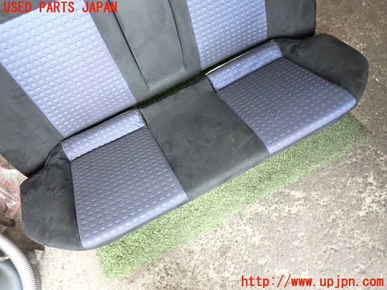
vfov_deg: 54.9
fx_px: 279
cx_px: 194
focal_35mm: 25
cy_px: 145
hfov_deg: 69.4
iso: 800
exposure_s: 1/25
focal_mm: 4.5
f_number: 2
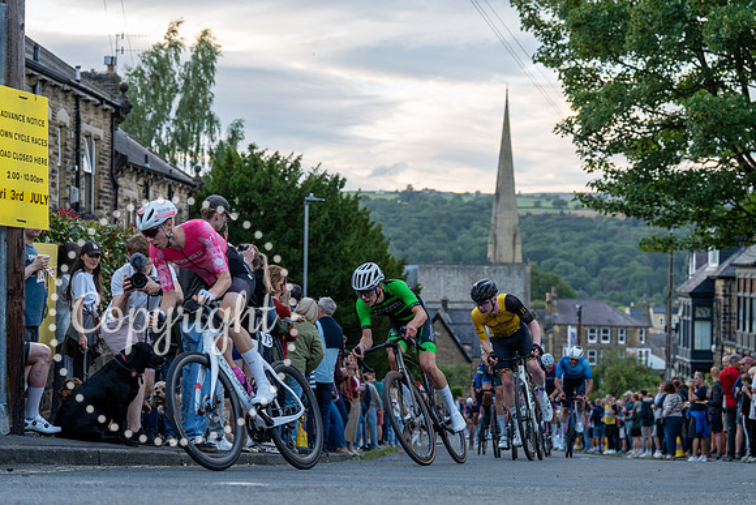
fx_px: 1470
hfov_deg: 28.8
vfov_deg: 19.5
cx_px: 378
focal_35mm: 70
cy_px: 252
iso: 1250
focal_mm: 70
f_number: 3.5
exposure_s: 1/800
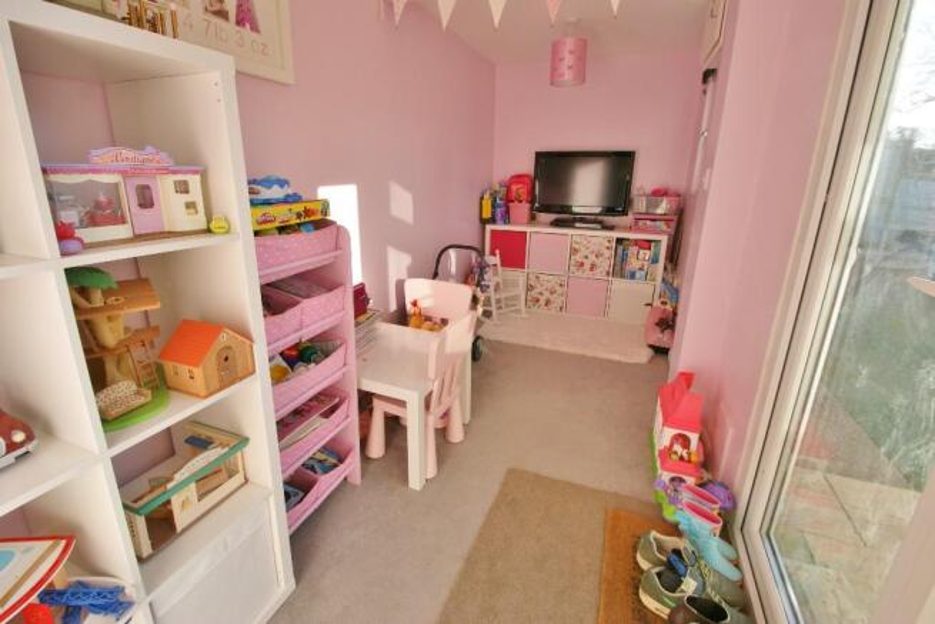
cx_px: 468
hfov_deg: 100.4
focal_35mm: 15
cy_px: 312
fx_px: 390
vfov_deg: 77.4
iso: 100
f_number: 6.3
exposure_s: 1/60
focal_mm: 10
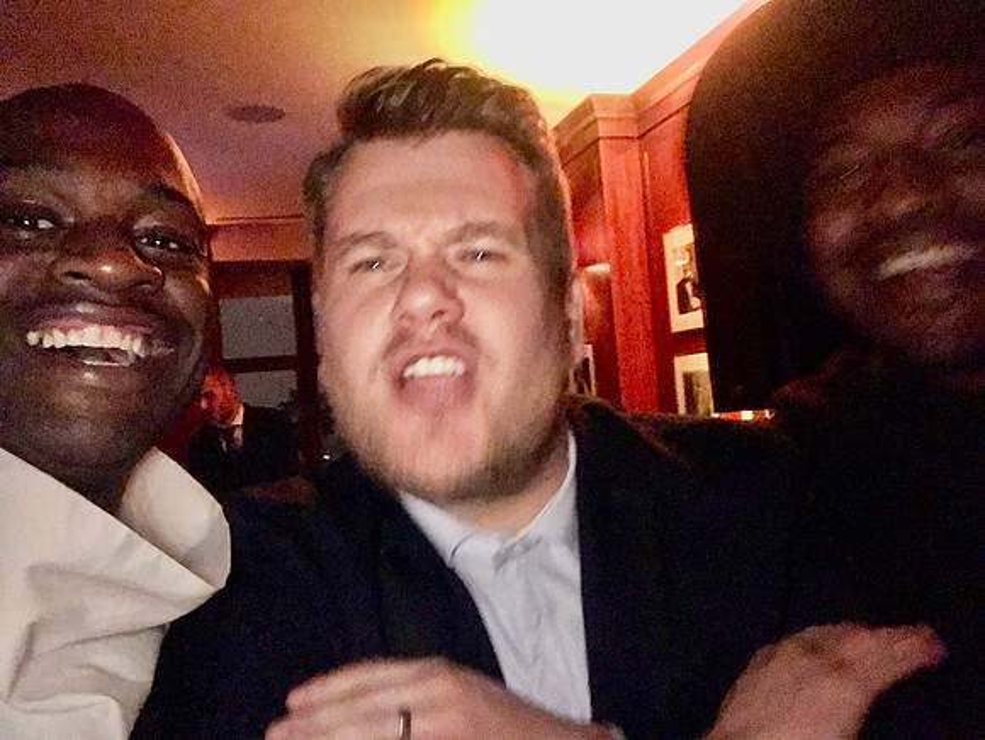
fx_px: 911
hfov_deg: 56.8
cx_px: 492
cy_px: 370
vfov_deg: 44.2
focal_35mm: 32
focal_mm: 2.87
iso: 800
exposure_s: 1/20
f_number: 2.2
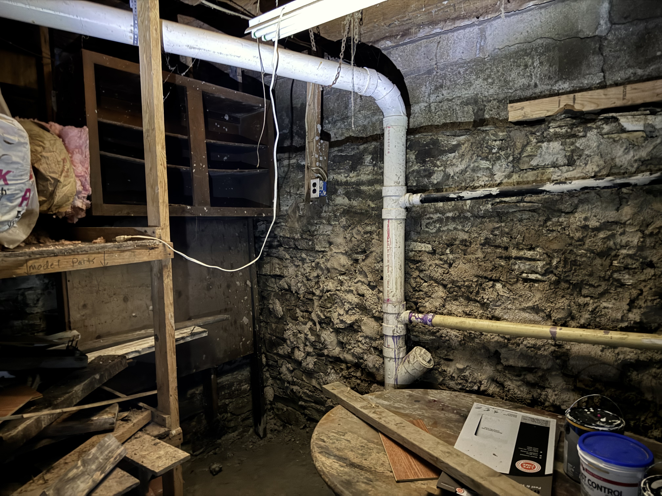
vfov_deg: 56.8
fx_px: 459
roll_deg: +1.4
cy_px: 248
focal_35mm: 24
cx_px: 331
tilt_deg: -3.6
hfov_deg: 71.6
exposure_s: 1/5
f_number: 1.78
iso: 2000
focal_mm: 6.76
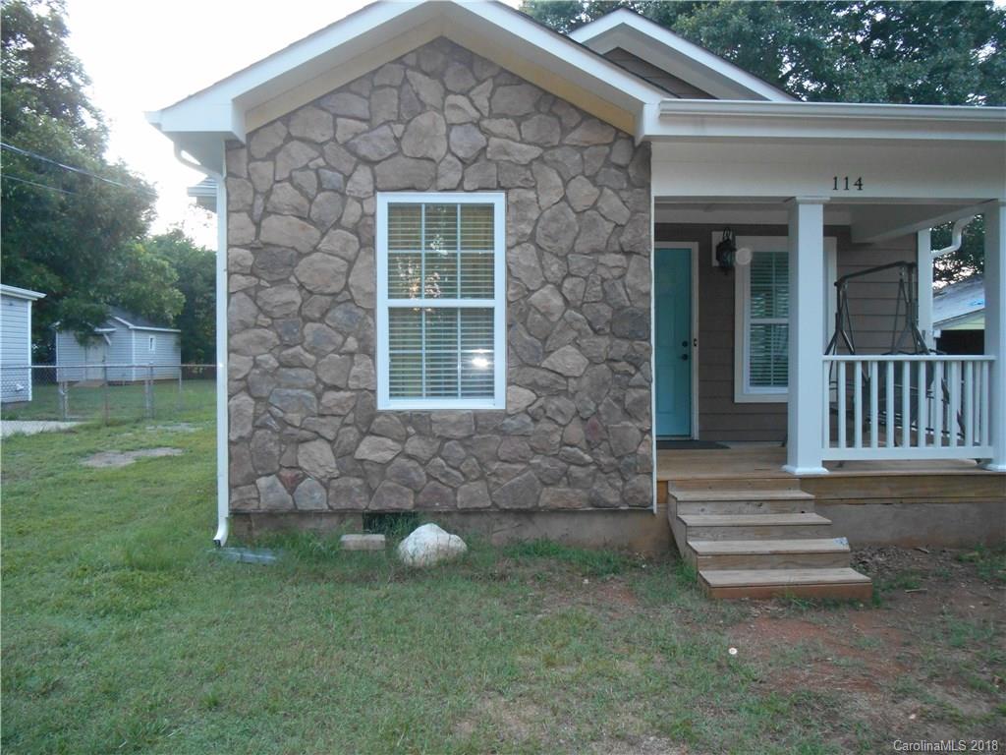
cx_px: 503
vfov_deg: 53.1
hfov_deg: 67.3
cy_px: 378
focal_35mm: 26
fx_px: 756
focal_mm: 4.7
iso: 400
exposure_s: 1/25
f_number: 3.4
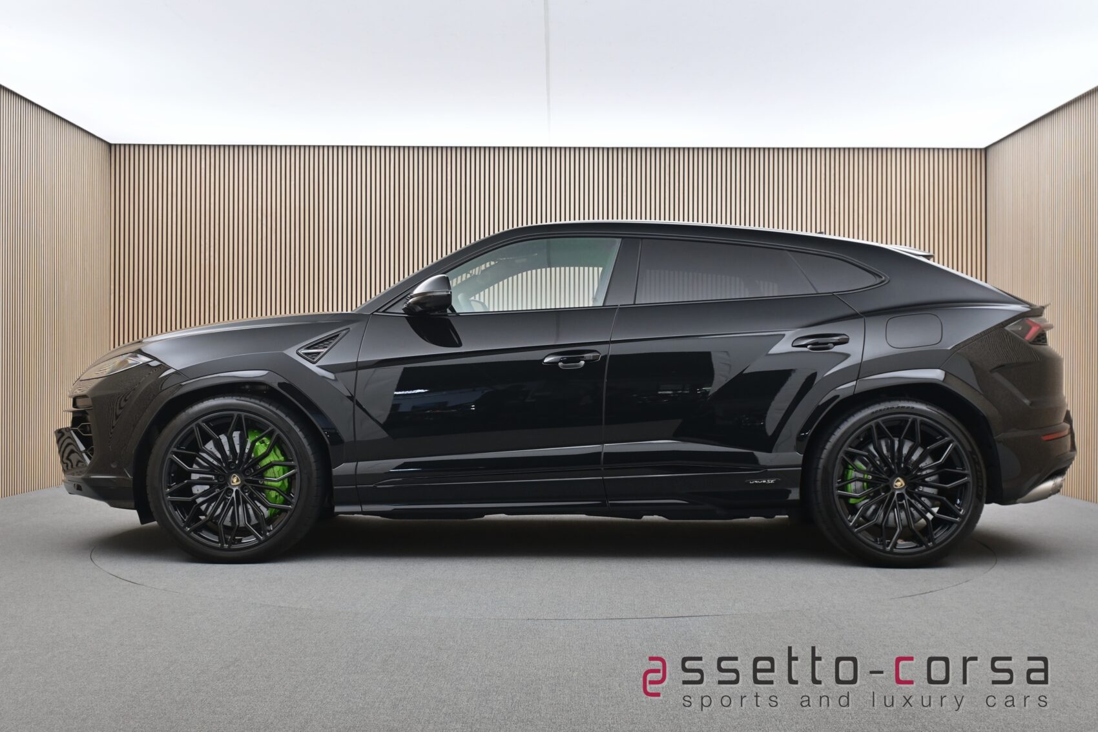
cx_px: 549
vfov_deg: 34.2
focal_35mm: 39
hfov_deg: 49.6
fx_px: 1189
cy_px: 366
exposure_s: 1/40
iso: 900
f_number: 4.5
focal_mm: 26
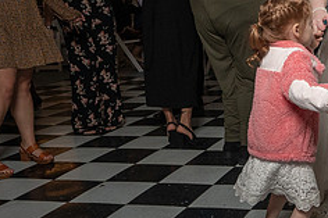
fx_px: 519
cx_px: 362
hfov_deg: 31.2
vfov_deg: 23.7
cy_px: 92
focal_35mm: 57
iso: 2000
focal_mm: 16
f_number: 5.6
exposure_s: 1/250
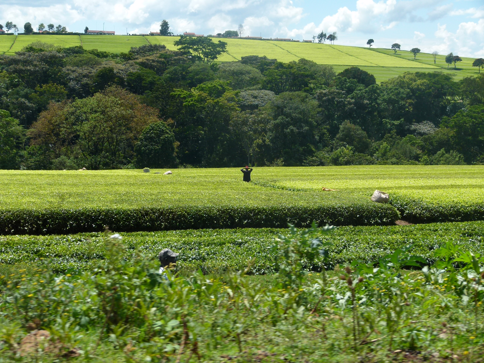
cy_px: 182
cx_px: 242
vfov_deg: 21.3
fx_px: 965
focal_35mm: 69
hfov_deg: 28.2
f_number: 4
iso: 100
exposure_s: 1/800
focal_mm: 12.3
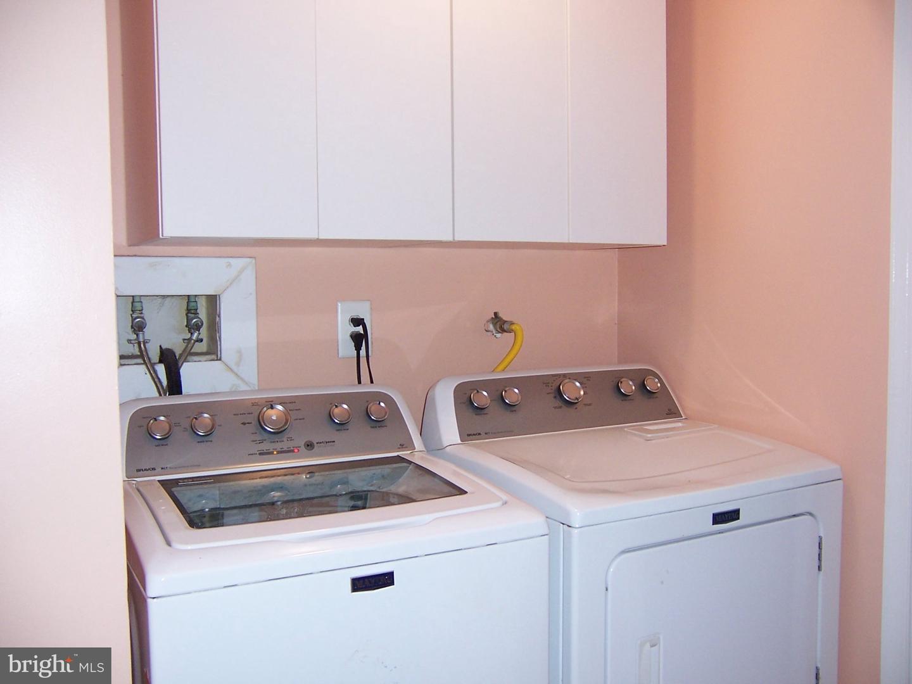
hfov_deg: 55.4
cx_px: 456
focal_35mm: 33
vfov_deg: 42.9
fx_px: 869
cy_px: 342
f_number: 2.8
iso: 140
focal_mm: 5.5
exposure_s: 1/60
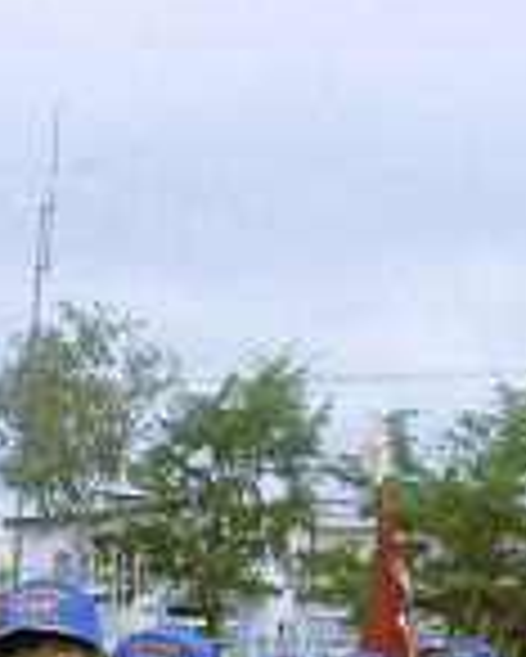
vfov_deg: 10.8
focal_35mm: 175
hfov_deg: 8.8
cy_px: 783
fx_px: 3402
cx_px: 196
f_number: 3.5
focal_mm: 10.2
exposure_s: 1/500
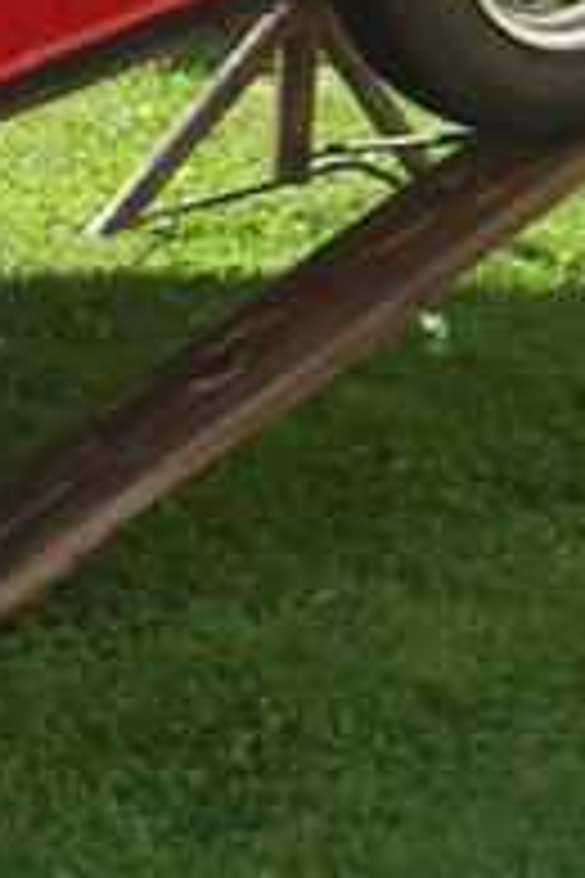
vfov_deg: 10.9
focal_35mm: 186
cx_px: -603
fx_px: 4533
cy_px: -131
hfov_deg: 7.1
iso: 100
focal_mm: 7.3
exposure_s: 1/125
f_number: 7
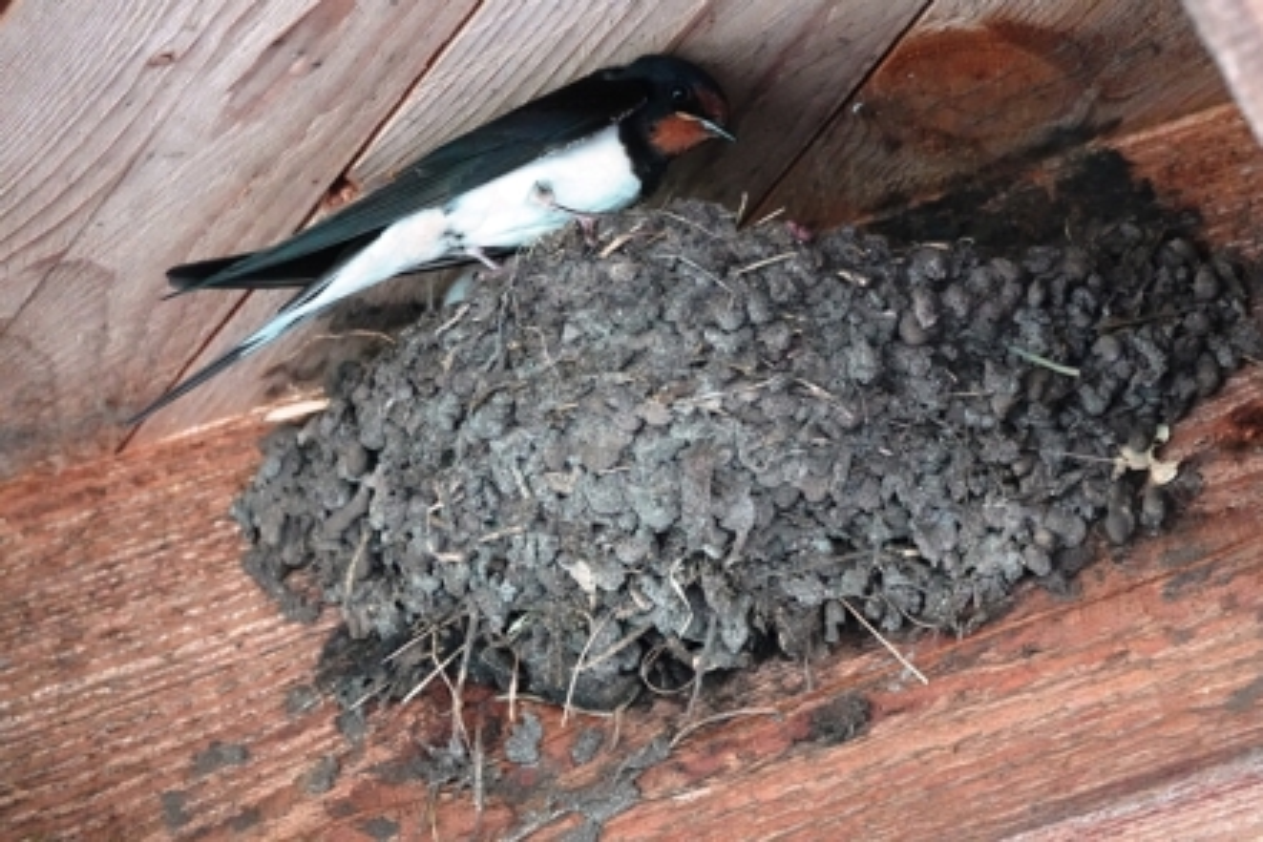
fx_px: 9331
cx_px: 632
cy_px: 421
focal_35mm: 266
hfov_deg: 7.7
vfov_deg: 5.2
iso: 3200
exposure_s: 1/160
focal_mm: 97.49
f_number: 4
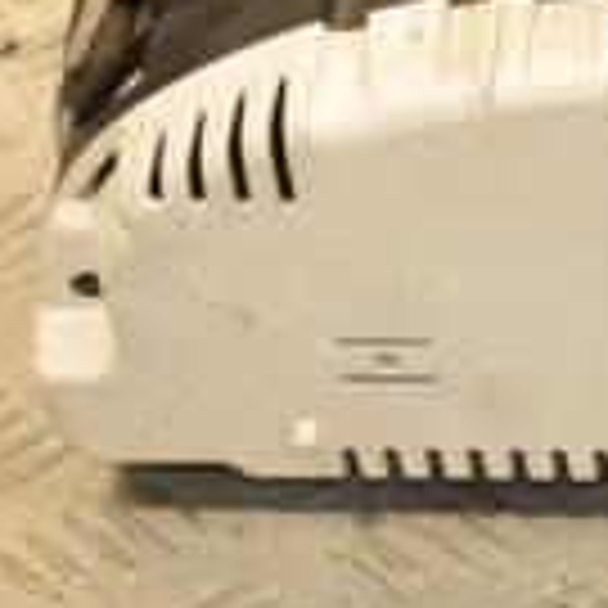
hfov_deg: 6.7
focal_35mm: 255
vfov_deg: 6.8
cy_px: -23
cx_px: 1018
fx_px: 5065
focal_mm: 45
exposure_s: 1/200
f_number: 7.1
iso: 800
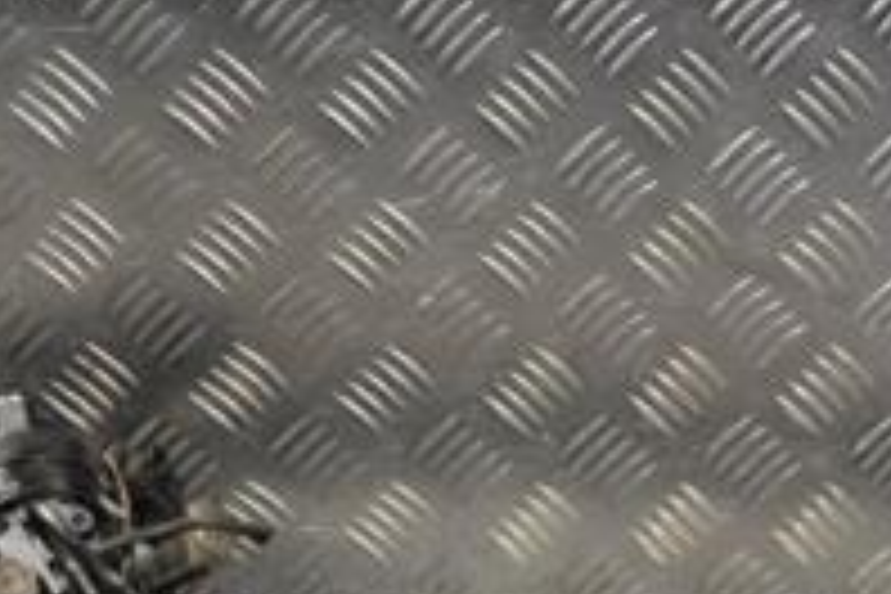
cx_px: 747
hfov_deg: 18.5
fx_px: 2698
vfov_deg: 12.5
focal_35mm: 109
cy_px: 518
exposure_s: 1/100
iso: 400
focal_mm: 24
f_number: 5
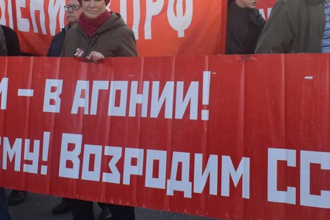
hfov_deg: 27.9
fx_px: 660
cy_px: 30
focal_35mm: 72
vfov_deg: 18.7
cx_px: 111
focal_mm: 20
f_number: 8
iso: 400
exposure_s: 1/250
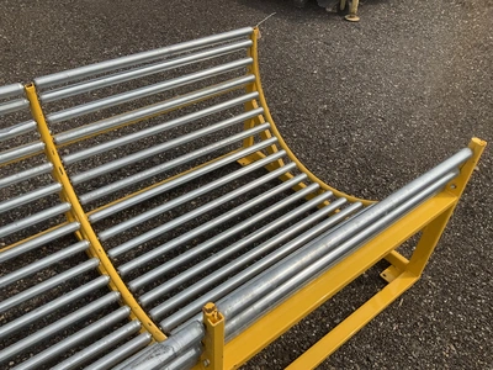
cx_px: 246
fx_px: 413
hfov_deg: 61.7
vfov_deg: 48.2
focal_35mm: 29
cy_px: 185
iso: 25
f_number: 1.8
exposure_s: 1/3788
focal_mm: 3
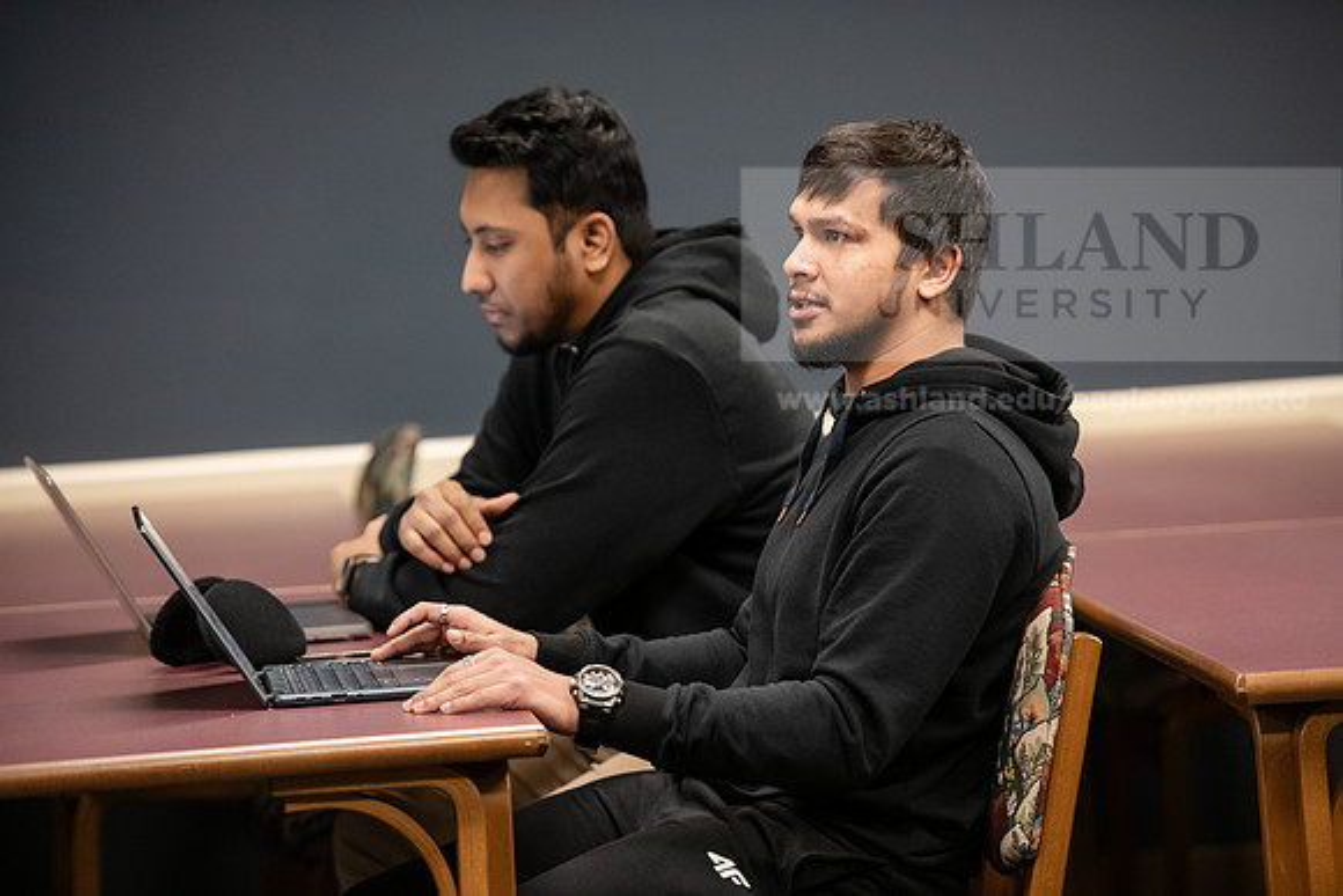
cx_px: 672
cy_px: 448
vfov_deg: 8.6
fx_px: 5970
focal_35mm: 160
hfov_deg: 12.8
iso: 3200
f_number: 2.8
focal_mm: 160
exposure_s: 1/200
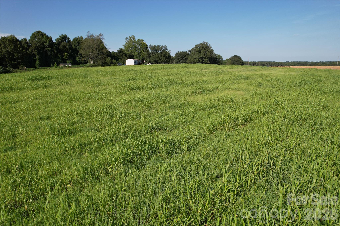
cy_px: 113
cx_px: 170
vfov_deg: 57.2
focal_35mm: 22
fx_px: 208
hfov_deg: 78.6
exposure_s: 1/2000
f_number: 2.8
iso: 100
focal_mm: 8.38
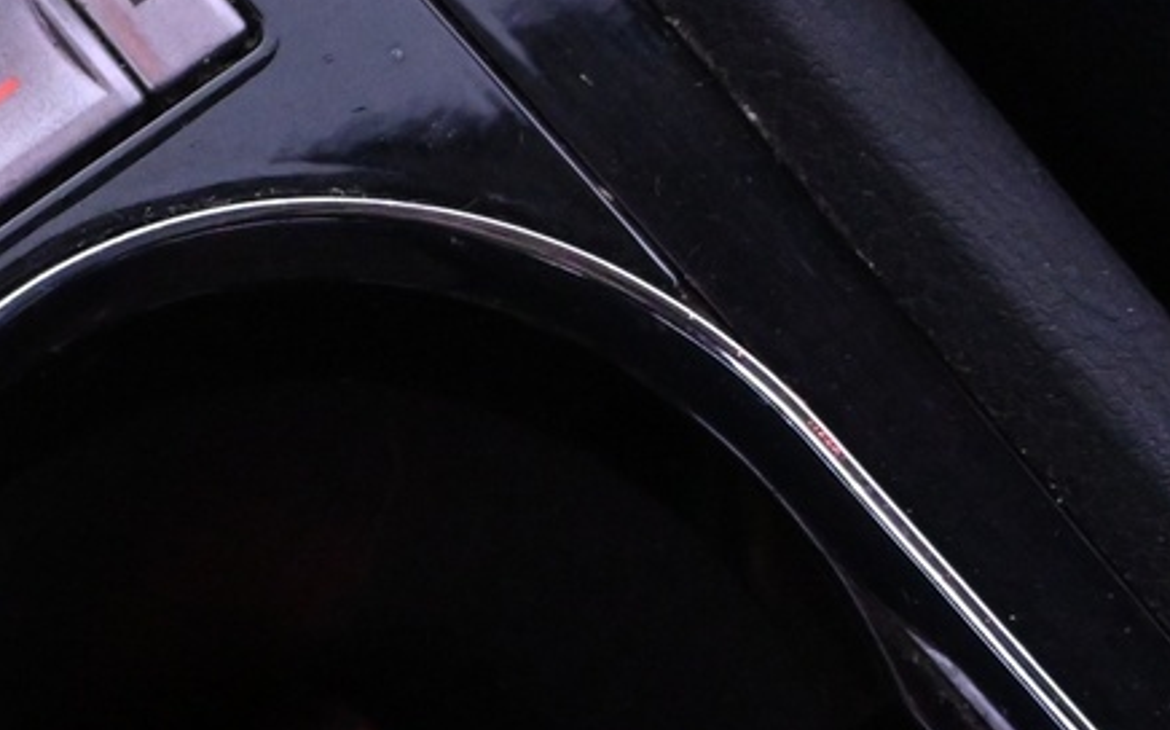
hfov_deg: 15.8
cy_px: 99
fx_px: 4074
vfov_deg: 10.2
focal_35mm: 128
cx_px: -191
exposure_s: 1/40
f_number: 4
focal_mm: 22.5
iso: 4000
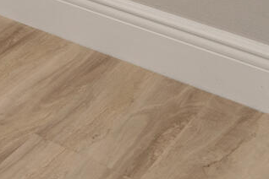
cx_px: -467
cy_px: -406
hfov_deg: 12.2
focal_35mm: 110
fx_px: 822
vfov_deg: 9.2
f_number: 9
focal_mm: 14
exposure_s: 1/5
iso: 250
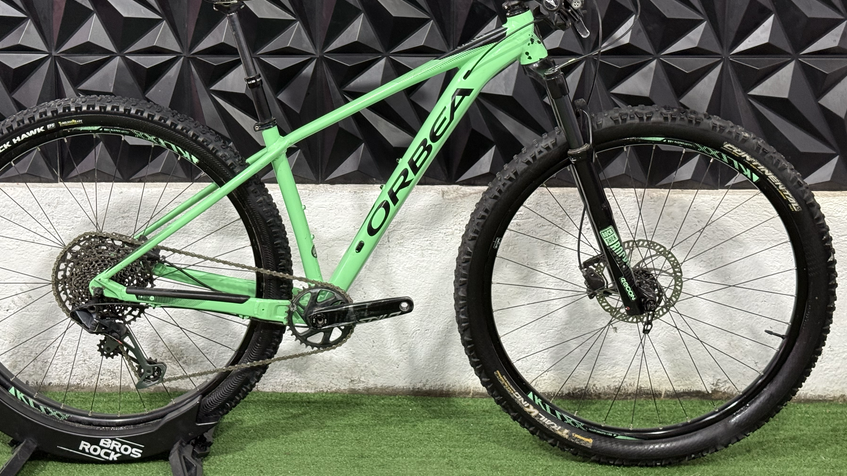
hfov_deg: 35.4
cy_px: 130
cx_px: 371
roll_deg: -0.2
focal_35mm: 59
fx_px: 1325
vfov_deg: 20.3
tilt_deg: -11.8
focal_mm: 6.76
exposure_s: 1/60
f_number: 1.78
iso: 160
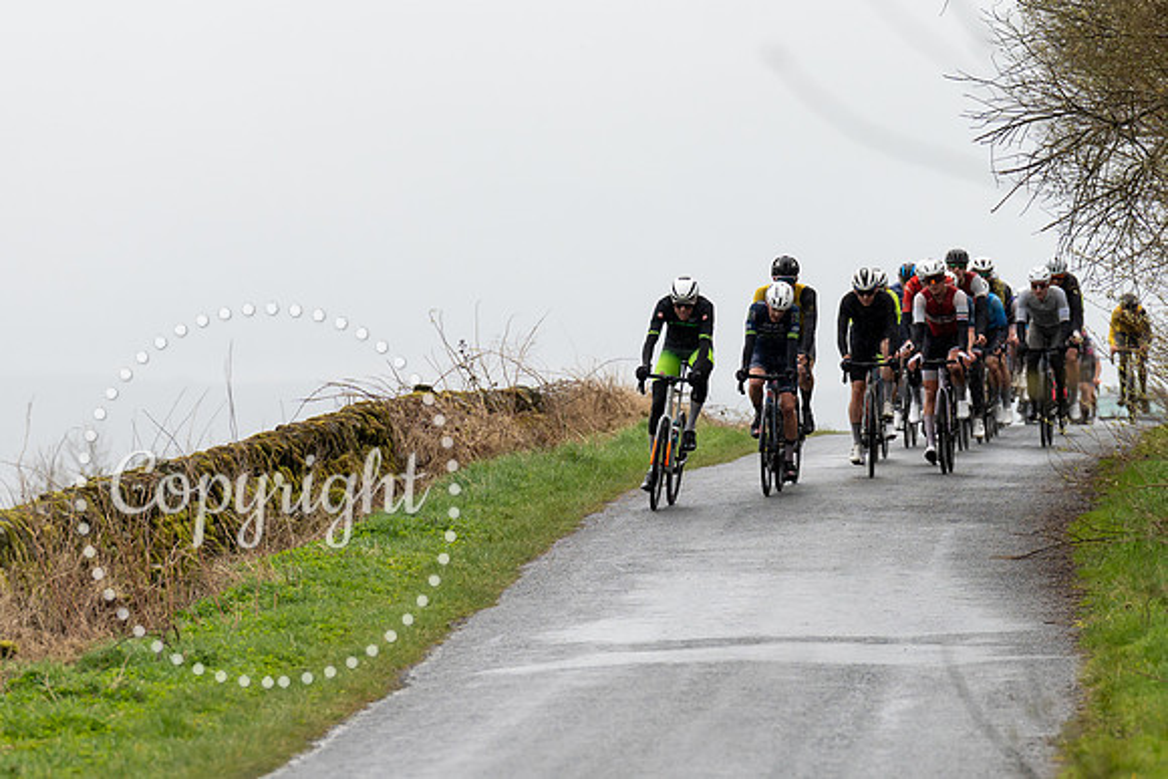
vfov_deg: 3.4
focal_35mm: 405
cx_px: 651
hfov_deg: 5.1
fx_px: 13152
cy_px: 299
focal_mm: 200
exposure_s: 1/1000
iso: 400
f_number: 4
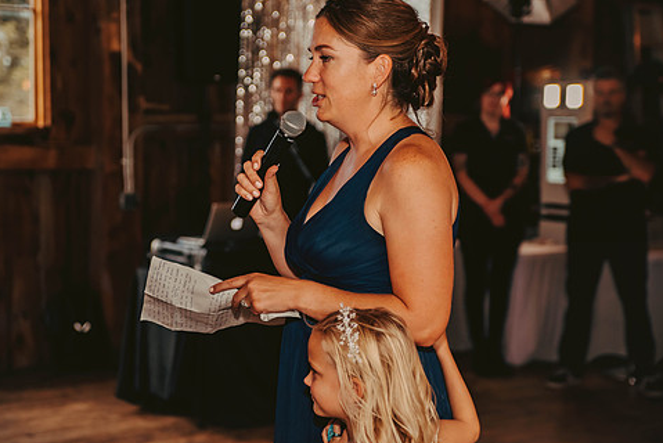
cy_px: 178
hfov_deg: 26.9
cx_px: 271
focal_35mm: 75
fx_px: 1382
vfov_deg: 18.2
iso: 800
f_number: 2.8
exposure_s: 1/200
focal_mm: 62
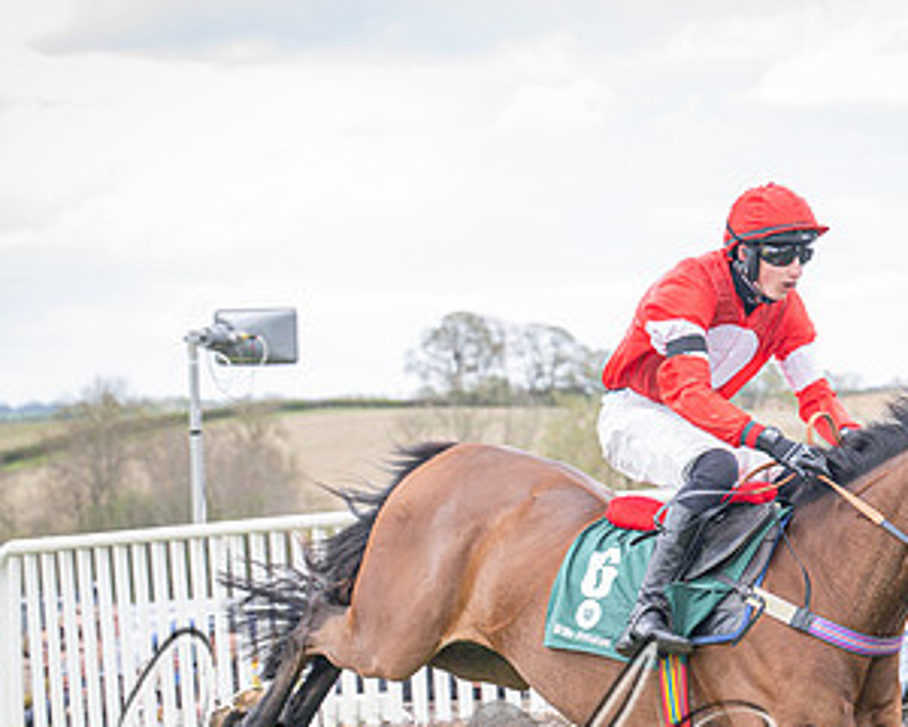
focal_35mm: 175
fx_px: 4703
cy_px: 706
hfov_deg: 10.9
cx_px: 878
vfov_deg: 8.8
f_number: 4
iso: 500
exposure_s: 1/800
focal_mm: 70
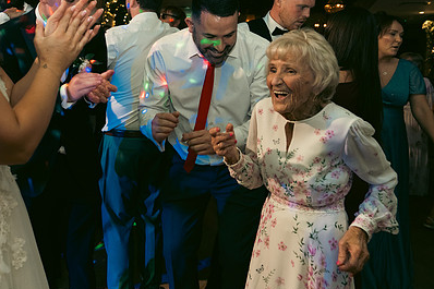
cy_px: 95
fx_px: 422
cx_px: 123
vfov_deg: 37.4
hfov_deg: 52.7
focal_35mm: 35
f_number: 3.5
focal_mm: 24
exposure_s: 1/160
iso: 2500
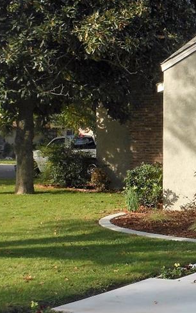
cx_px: 329
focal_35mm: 91
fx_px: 777
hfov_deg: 13.2
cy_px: 163
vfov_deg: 22.8
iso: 80
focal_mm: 5
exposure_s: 1/250
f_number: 3.7
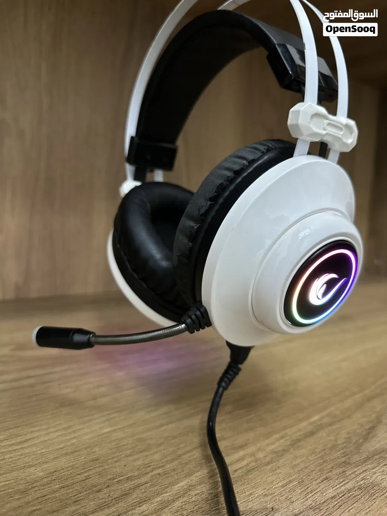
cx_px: 194
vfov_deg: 71.6
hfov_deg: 56.8
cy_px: 258
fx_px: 358
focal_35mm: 24
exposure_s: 1/50
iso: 800
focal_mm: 6.86
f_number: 1.78
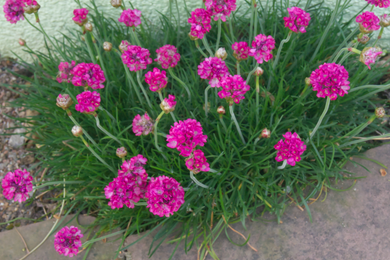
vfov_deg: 18.2
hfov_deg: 27.0
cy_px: 130
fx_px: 812
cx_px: 195
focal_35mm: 75
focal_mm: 50
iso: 3200
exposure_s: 1/50
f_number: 16
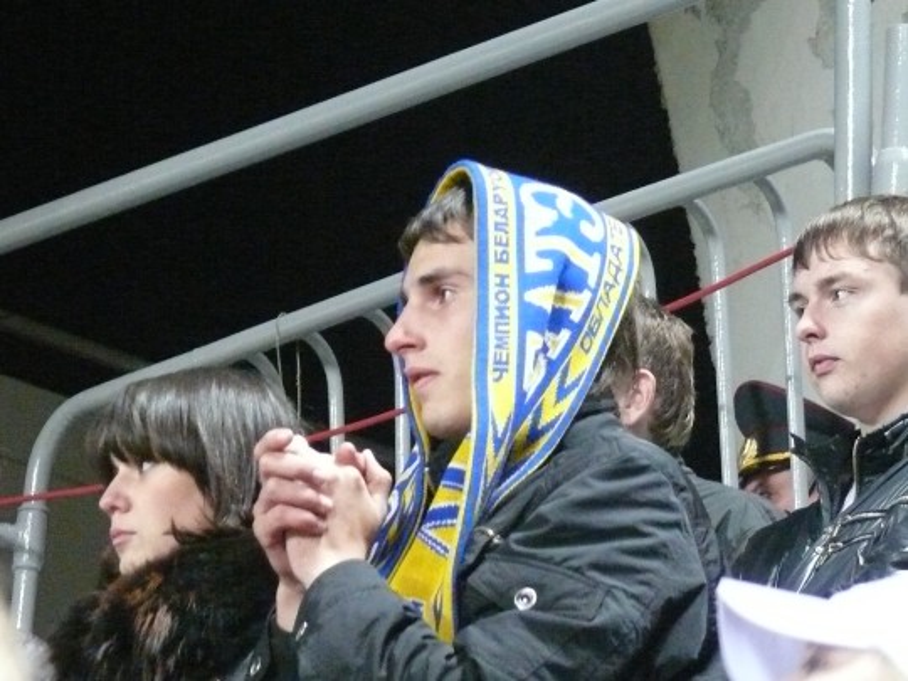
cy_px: 340
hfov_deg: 9.9
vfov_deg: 7.4
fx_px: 5246
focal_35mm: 200
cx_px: 454
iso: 800
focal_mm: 23.7
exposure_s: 1/25
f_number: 3.6
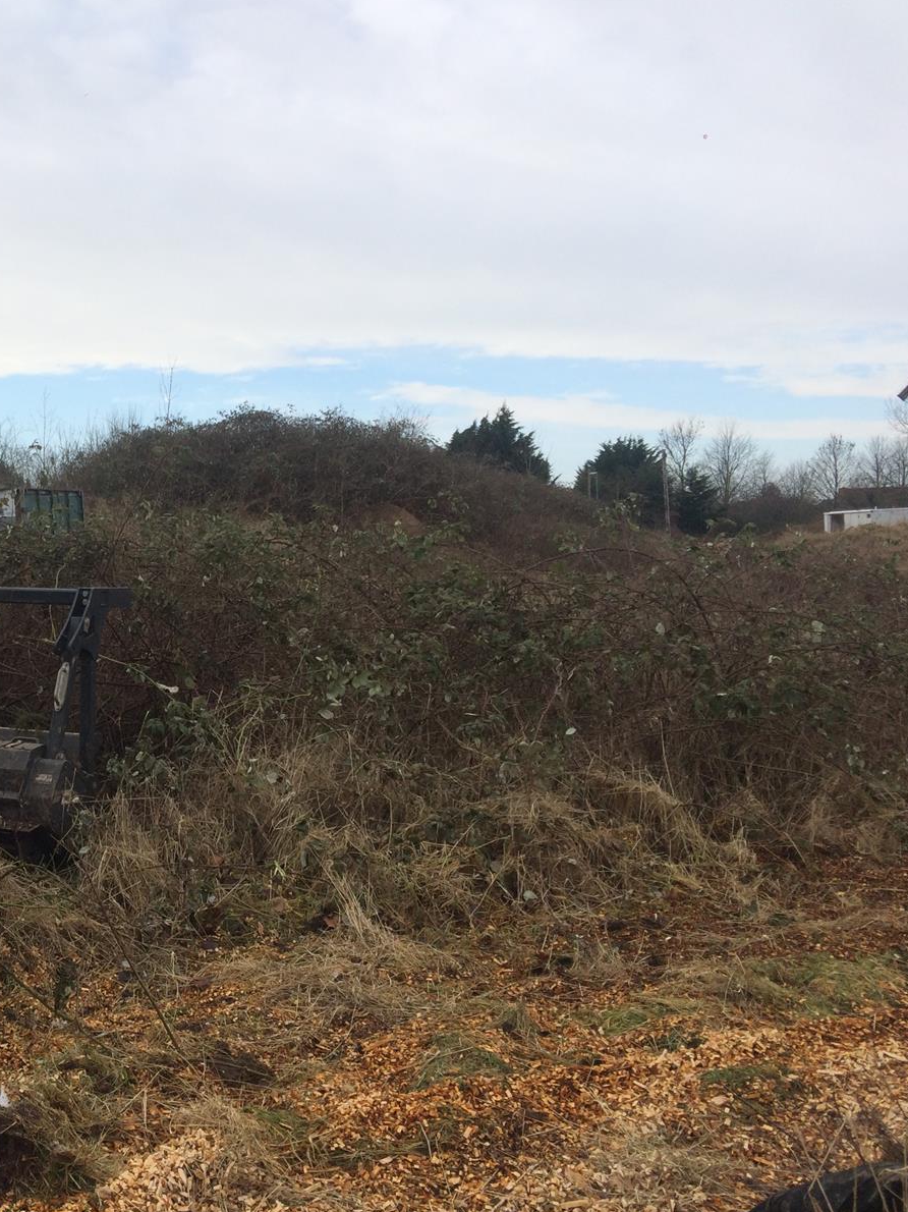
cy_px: 604
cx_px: 101
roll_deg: +1.9
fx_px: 1364
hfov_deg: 34.8
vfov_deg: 47.9
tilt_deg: -3.2
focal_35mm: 39
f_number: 2.2
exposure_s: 1/1053
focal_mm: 4.15
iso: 32
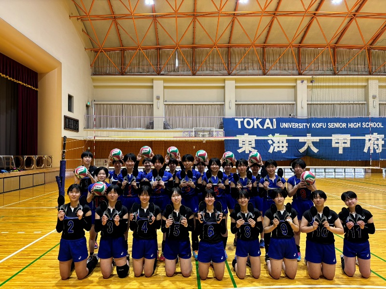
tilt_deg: +0.4
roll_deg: +0.2
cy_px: 144
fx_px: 290
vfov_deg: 53.1
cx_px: 193
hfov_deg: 67.3
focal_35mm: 26
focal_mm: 5.96
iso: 125
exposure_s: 1/50
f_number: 1.6
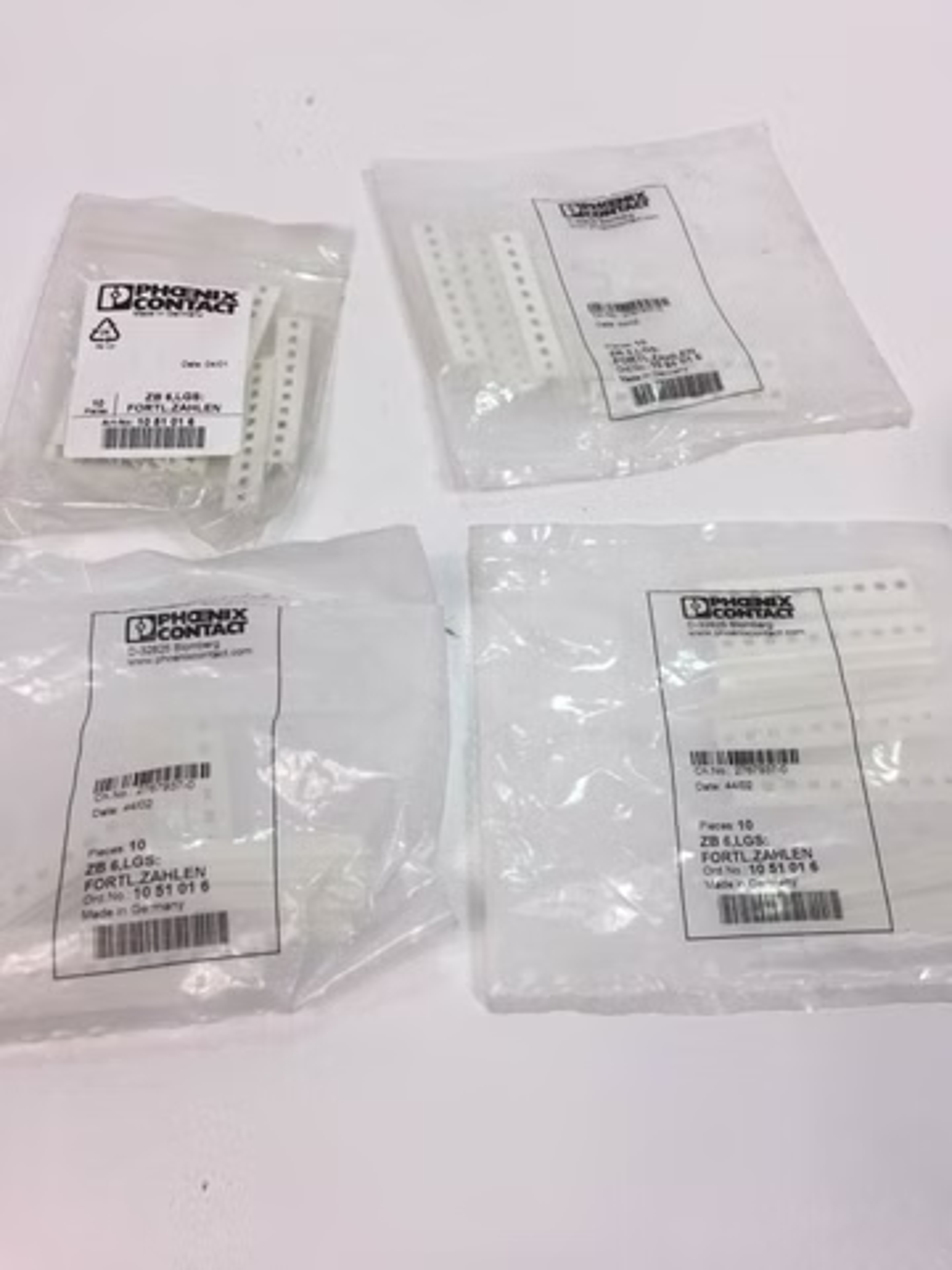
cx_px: 476
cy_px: 635
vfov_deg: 61.7
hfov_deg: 48.2
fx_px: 1063
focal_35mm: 29
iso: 32
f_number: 2.2
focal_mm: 4.15
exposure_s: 1/100
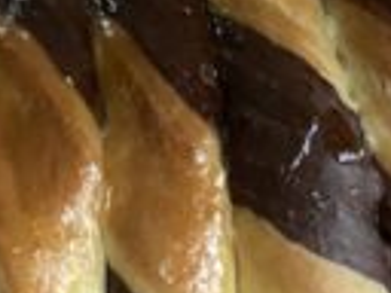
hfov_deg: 14.6
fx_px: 1525
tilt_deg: -45.2
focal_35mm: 135
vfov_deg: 10.9
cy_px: 46
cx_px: 200
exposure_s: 1/30
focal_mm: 4.25
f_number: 1.8
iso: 640
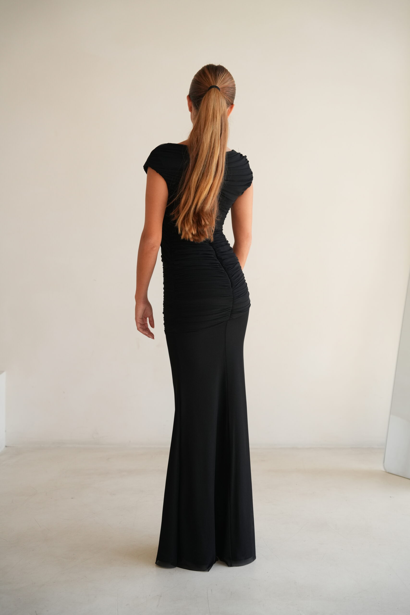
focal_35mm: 49
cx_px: 205
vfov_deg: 40.6
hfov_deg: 27.7
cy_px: 308
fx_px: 832
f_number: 3.5
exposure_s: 1/500
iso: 800
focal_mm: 48.7
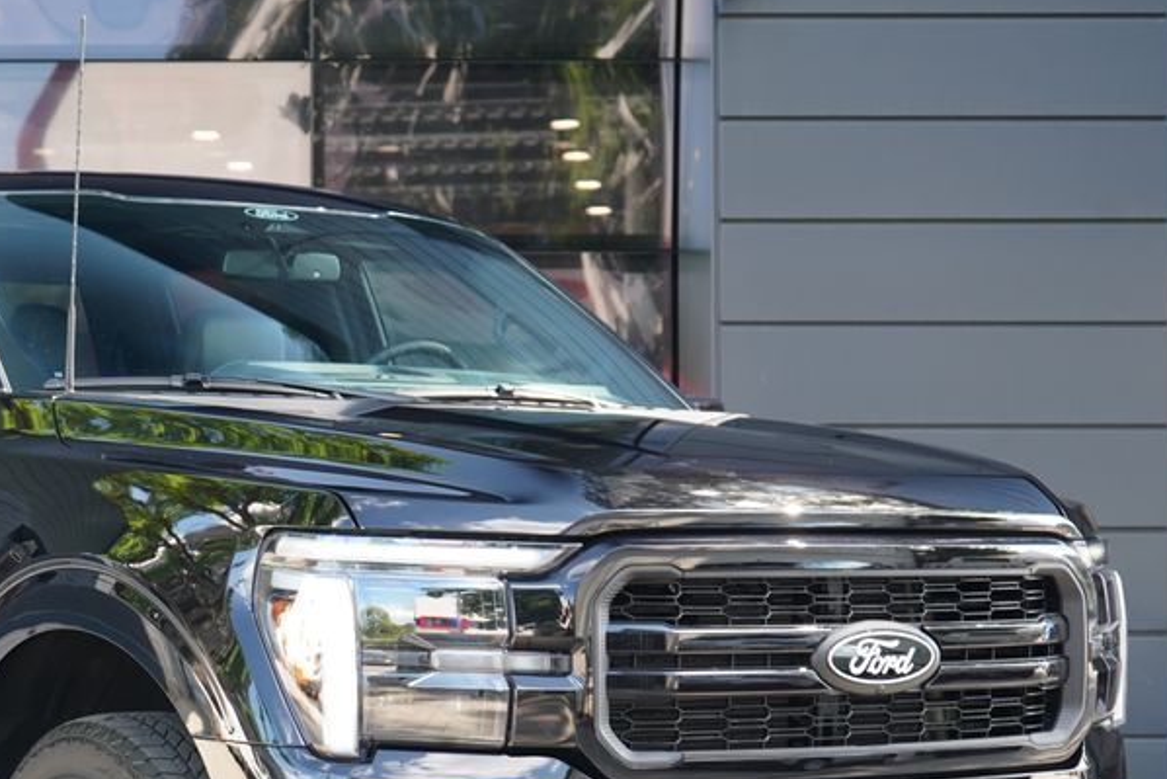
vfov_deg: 15.2
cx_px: 258
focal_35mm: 89
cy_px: 657
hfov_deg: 22.6
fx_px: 2886
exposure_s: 1/60
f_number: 5
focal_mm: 52
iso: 500
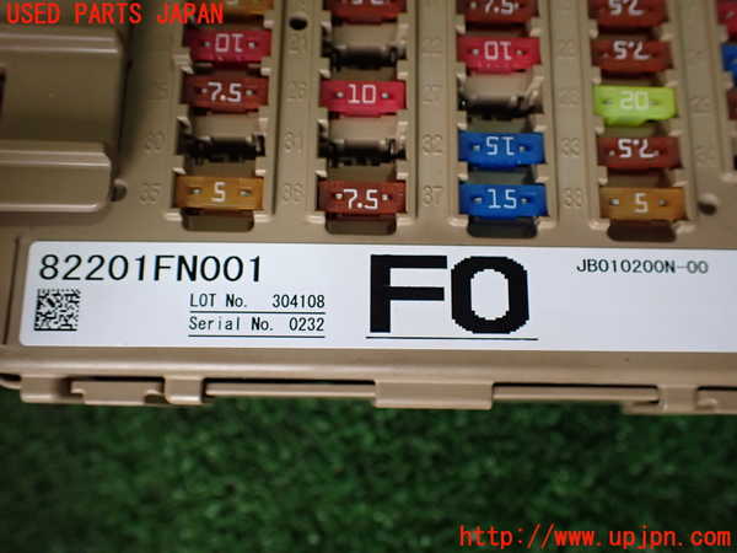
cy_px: 276
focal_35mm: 30
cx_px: 368
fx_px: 639
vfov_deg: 46.8
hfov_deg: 60.0
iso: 500
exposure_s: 1/125
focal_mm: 5.4
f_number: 2.3
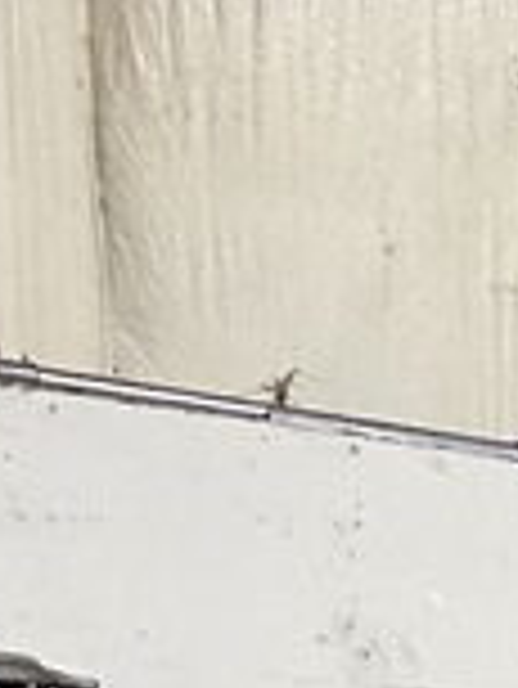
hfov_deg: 7.3
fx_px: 3865
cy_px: 1961
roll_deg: +0.5
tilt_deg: -9.8
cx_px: 1086
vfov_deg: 8.7
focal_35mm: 194
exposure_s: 1/60
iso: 200
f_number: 1.8
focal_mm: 3
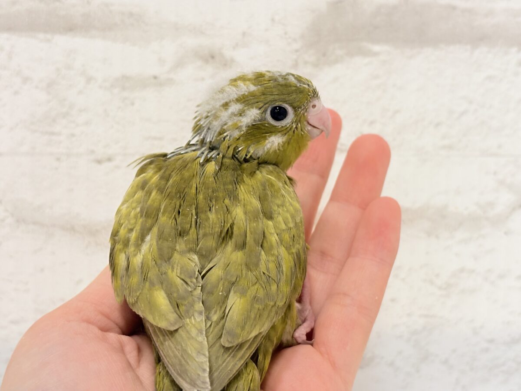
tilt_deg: -9.1
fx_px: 783
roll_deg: -0.5
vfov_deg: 28.0
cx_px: 260
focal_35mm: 52
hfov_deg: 36.8
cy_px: 196
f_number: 1.6
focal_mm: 5.96
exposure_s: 1/100
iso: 160
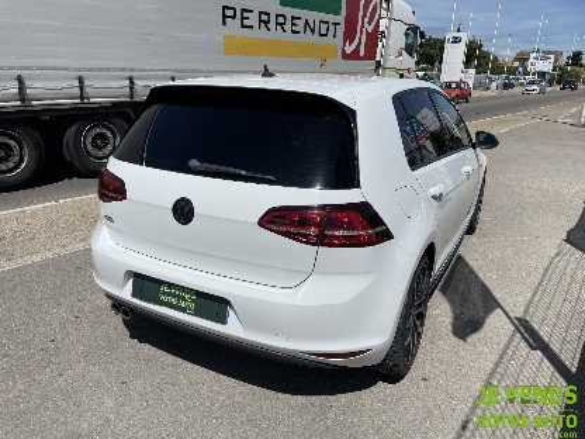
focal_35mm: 26
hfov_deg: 67.3
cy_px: 220
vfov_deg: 53.1
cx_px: 292
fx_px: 439
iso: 32
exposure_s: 1/9091
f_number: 1.6
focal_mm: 4.2
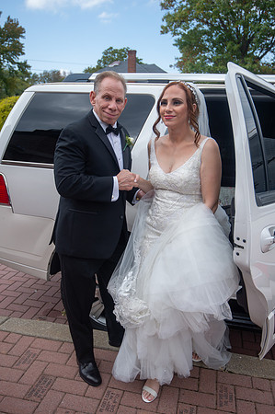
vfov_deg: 62.0
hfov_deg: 43.5
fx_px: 345
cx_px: 138
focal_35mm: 30
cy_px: 207
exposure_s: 1/1250
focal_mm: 30
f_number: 4
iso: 400
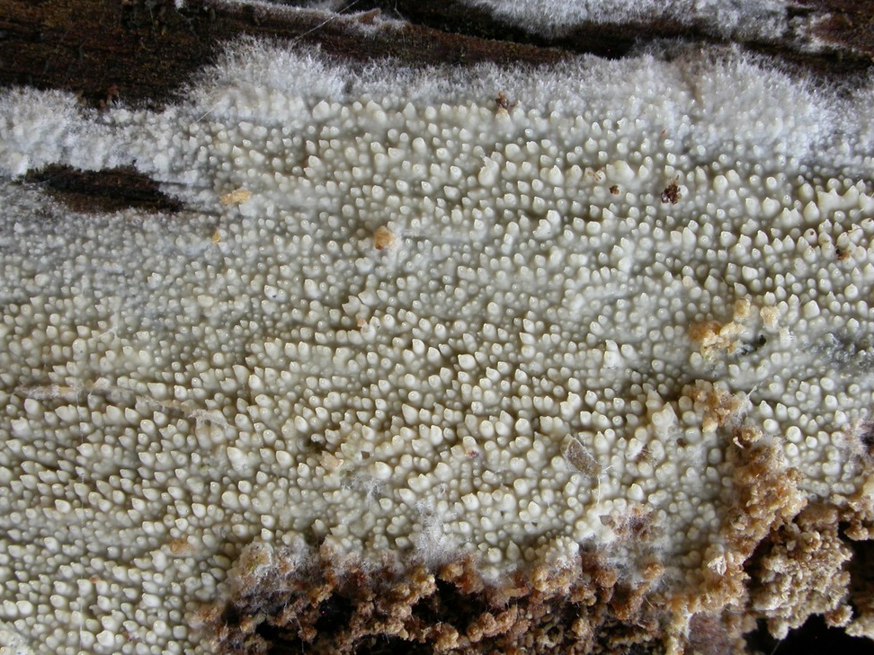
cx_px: 433
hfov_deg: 27.0
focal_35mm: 72
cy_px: 334
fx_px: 1818
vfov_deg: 20.4
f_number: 9.5
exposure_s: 1.6
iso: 100
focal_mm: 14.6
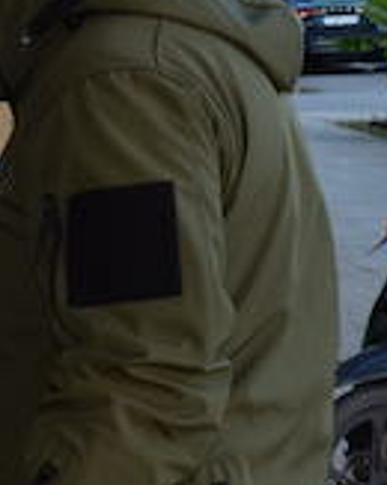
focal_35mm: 166
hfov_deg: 9.0
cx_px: -247
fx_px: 2381
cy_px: 292
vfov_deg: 11.6
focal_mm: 24
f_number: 5.6
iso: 400
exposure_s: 1/200
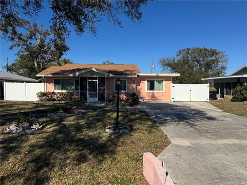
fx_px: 171
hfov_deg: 71.6
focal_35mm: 24
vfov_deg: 56.8
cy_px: 92
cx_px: 124
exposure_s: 1/6410
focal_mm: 6.76
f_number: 1.78
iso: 80
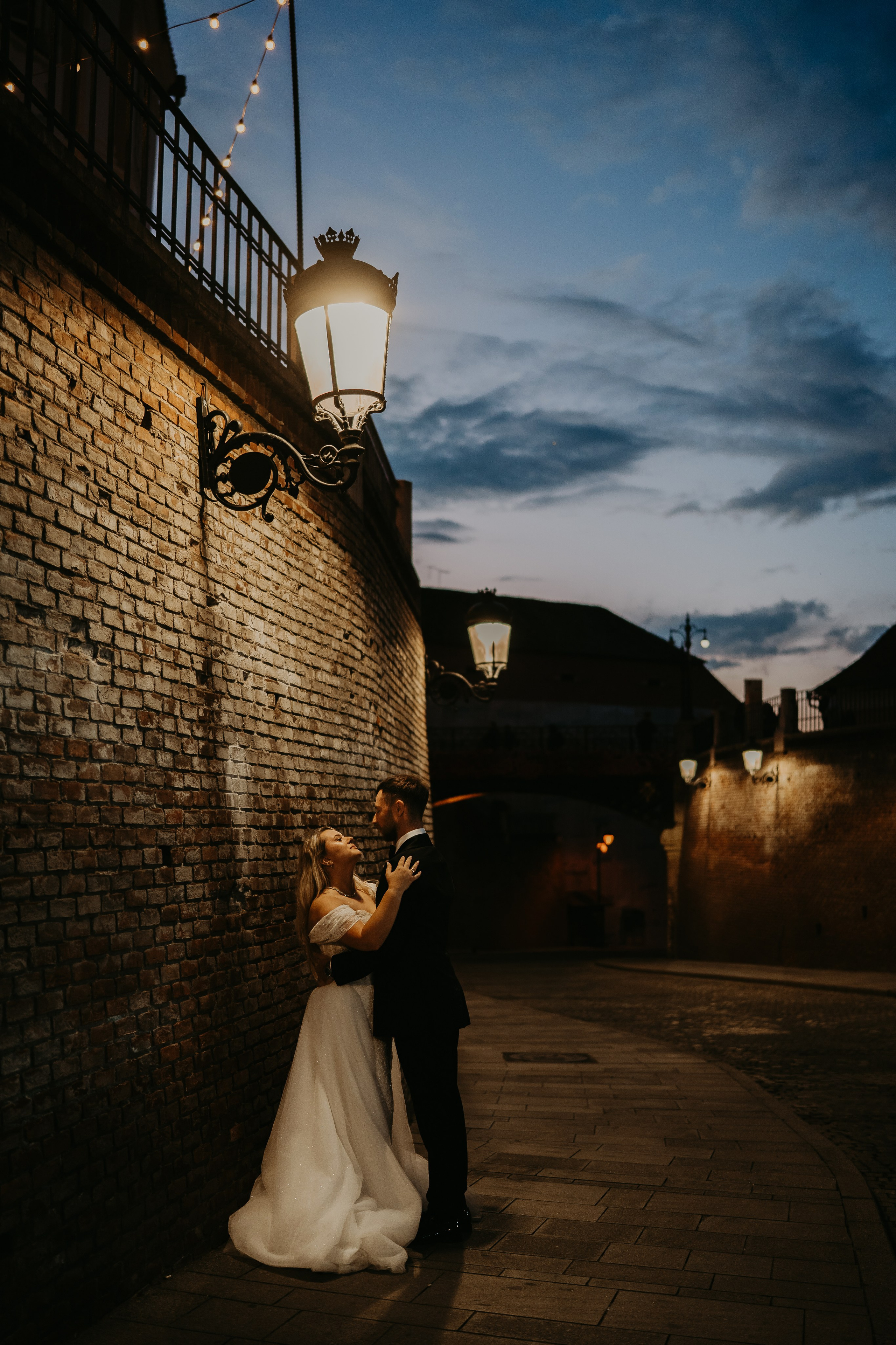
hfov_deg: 37.9
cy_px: 672
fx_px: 1307
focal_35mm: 35
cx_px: 448
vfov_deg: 54.4
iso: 1000
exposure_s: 1/640
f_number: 1.4
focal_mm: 35
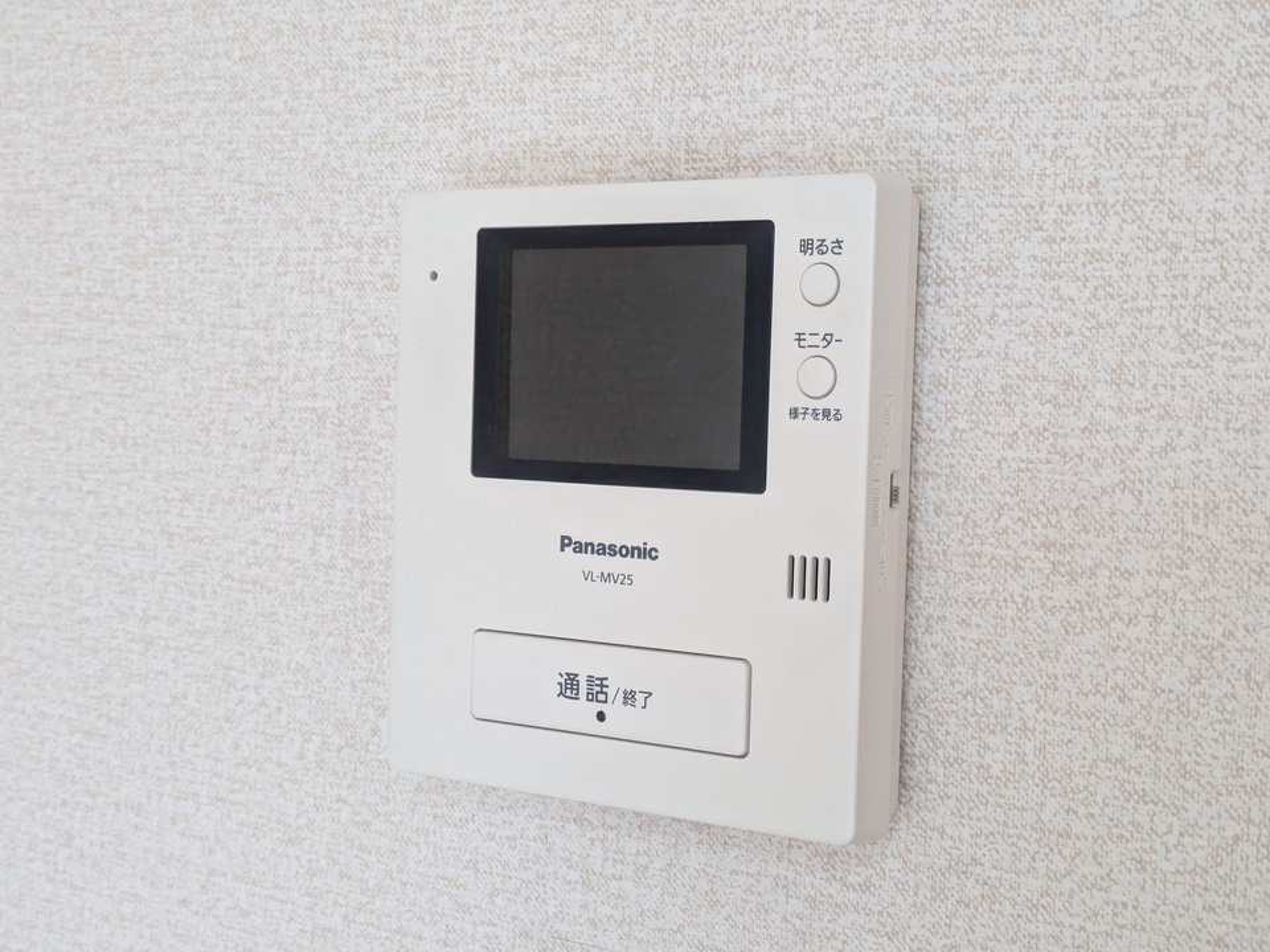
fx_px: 1871
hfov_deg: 37.5
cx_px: 635
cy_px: 476
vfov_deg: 28.6
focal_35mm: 51
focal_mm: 5.43
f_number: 1.89
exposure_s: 1/40
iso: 105
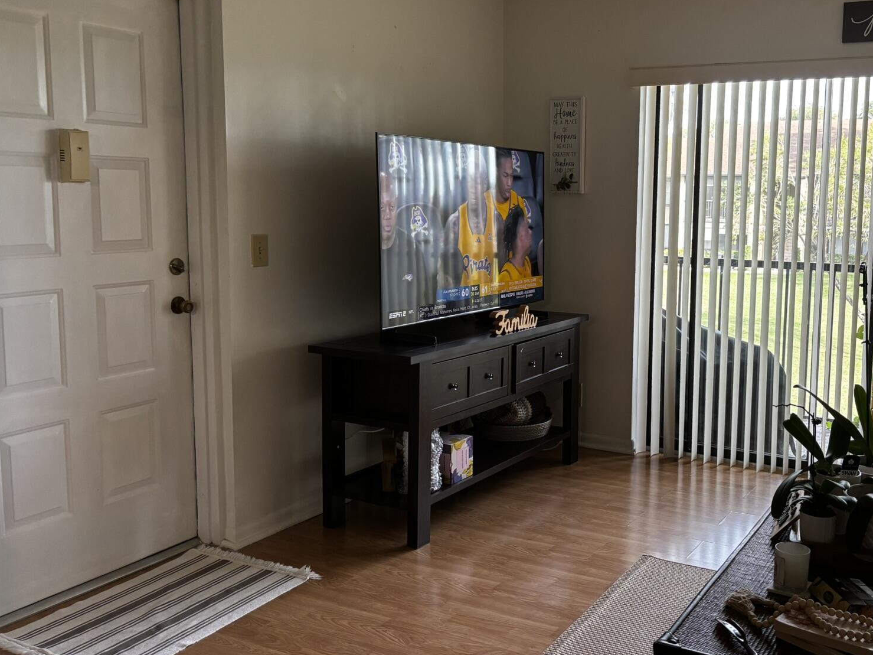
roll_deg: -0.4
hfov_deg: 50.7
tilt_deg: -6.7
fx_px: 908
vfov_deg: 39.6
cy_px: 299
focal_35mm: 36
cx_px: 564
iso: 125
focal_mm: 5.96
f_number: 1.6
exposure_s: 1/120
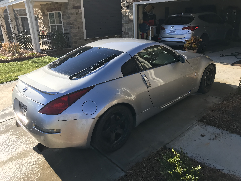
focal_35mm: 28
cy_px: 90
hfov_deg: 63.4
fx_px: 195
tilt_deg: -20.8
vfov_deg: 49.7
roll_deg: -2.1
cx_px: 120
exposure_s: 1/912
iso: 20
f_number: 1.8
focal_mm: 3.99
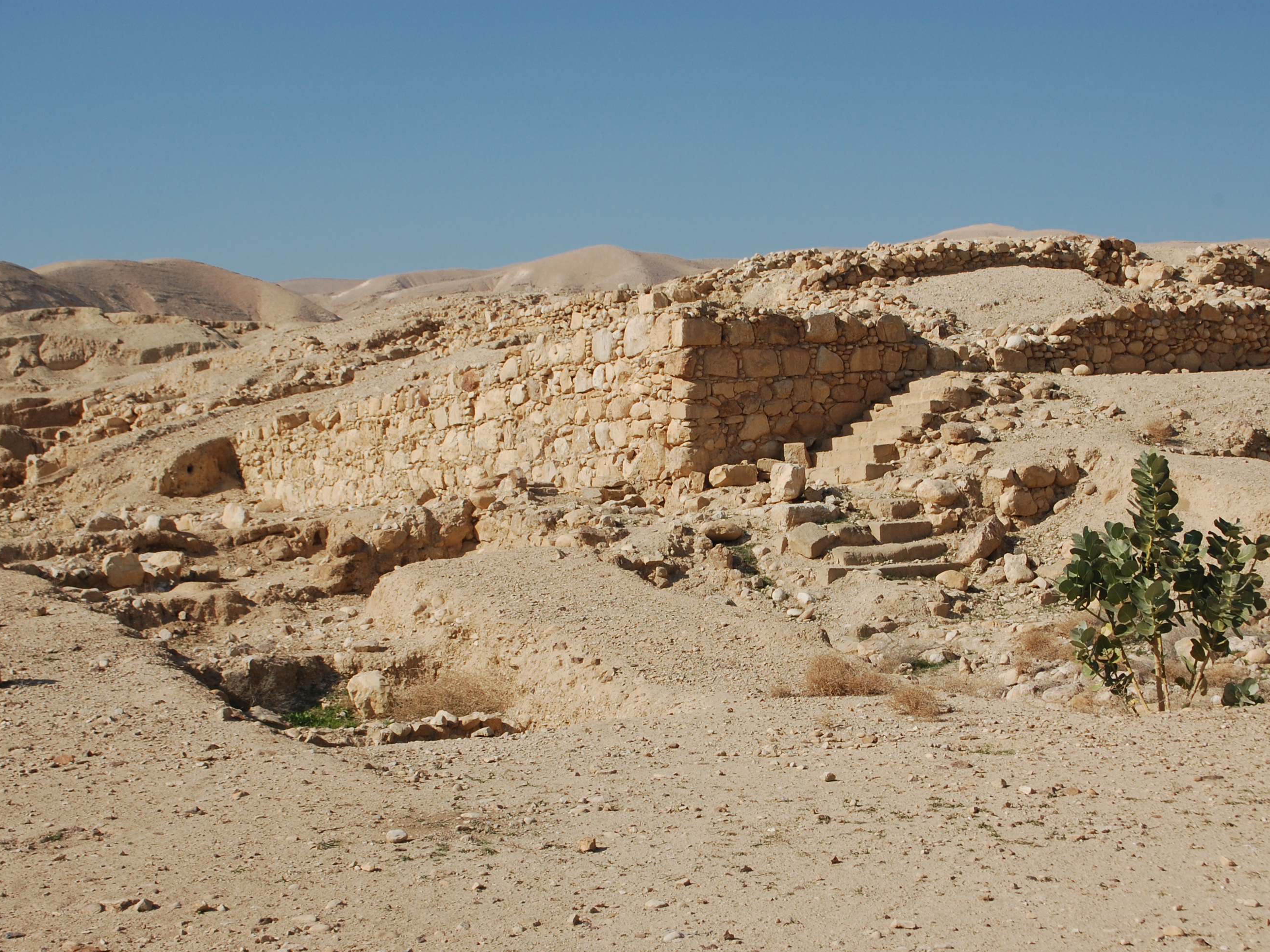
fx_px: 1945
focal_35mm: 53
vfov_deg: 27.5
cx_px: 658
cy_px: 481
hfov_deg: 36.2
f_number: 11
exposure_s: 1/400
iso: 200
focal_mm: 32
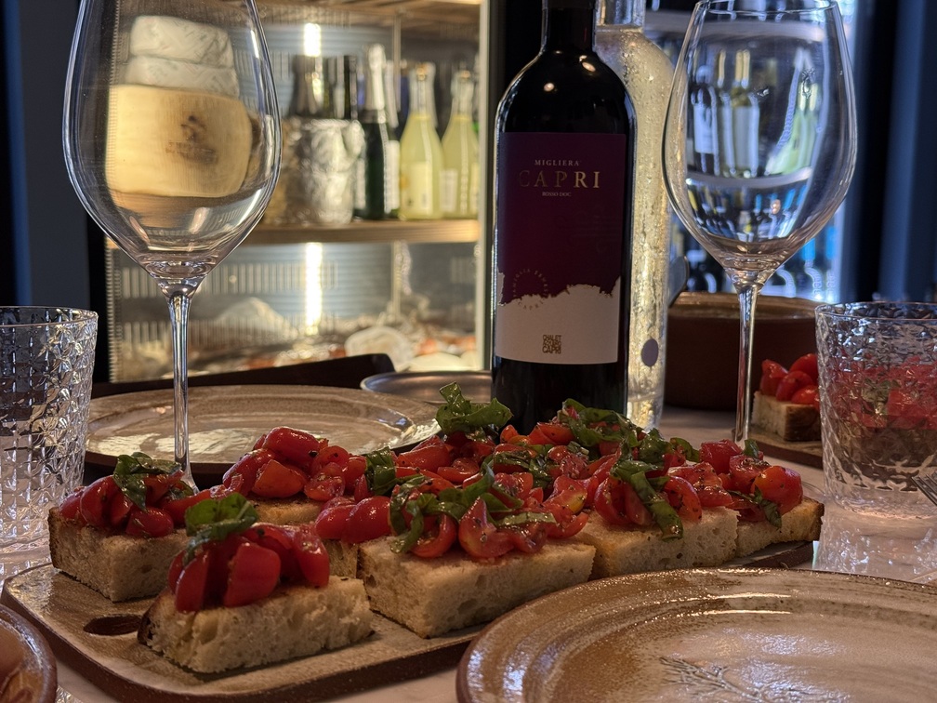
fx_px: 1299
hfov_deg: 39.7
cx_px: 468
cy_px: 352
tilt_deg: -8.8
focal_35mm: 48
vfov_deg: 30.3
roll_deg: -1.0
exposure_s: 1/50
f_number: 1.78
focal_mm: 6.76
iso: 125
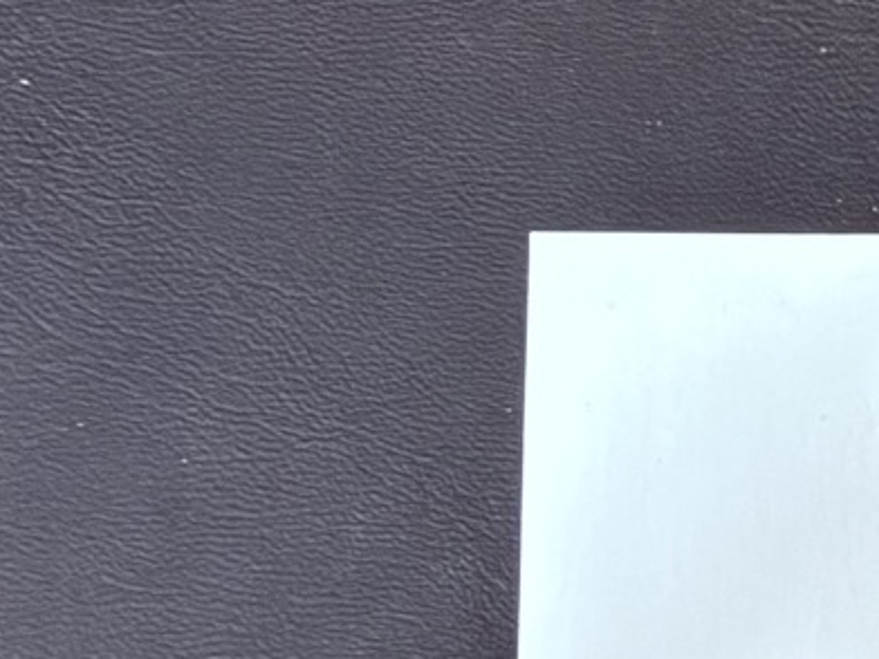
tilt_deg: -85.5
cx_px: 1637
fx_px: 2590
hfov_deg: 16.0
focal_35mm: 102
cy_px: 735
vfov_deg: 14.2
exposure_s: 1/50
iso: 200
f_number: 2.2
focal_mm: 2.22
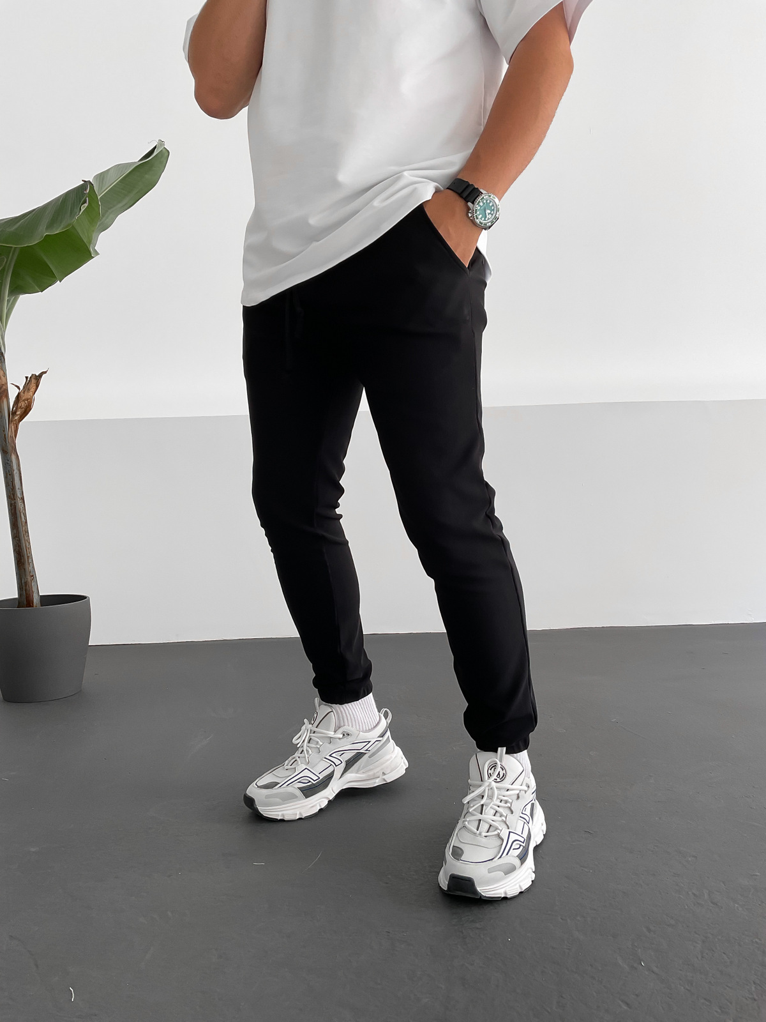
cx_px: 383
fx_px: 856
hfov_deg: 48.2
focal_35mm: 29
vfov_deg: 61.7
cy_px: 511
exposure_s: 1/120
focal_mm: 3
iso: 25
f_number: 1.8
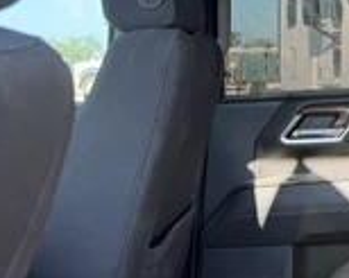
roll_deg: +0.4
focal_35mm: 61
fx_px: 630
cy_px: -27
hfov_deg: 27.6
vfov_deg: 23.4
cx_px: 408
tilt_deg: +8.2
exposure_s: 1/144
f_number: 1.78
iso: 64
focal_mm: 6.76
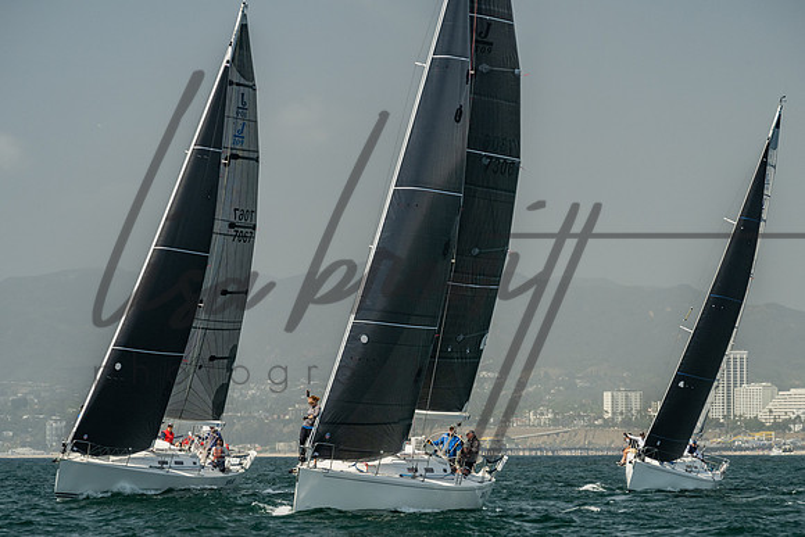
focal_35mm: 194
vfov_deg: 7.1
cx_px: 400
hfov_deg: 10.6
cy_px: 351
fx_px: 4344
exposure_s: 1/800
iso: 320
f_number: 6.3
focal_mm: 140
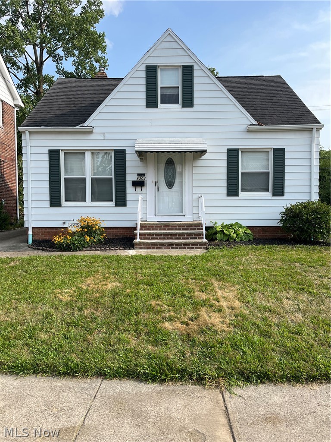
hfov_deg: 53.1
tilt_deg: -2.8
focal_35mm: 26
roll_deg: +0.4
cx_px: 166
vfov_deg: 67.3
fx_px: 331
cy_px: 221
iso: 50
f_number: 1.6
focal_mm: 5.1
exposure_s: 1/1890
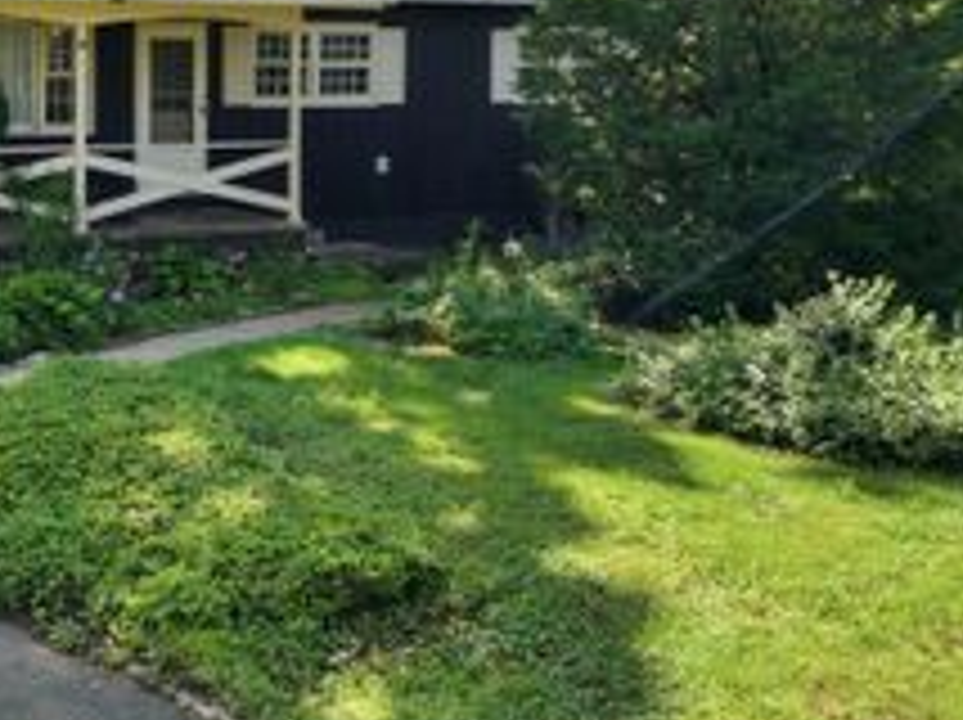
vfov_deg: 25.5
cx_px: 148
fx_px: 1556
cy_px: 122
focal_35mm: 56
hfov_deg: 33.1
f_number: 1.8
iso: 100
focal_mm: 8.7
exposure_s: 1/500
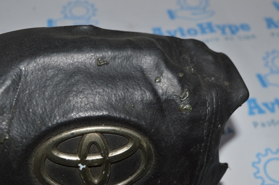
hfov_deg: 43.6
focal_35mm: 45
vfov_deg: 29.8
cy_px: 92
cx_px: 140
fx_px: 348
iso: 100
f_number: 8
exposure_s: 1/60
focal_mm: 30
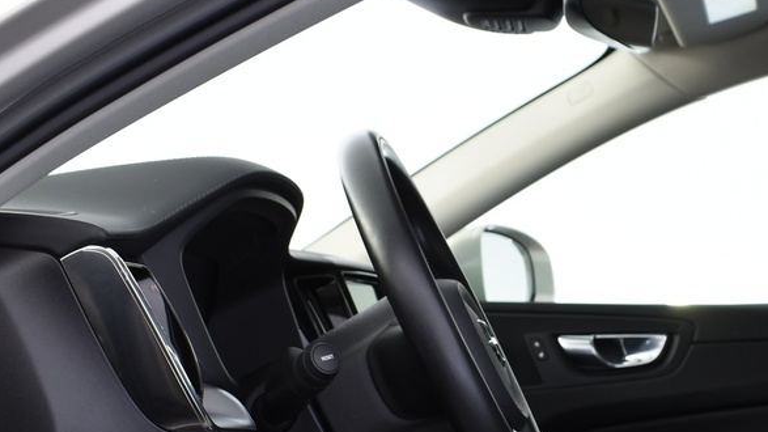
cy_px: 488
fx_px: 1588
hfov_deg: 26.8
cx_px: 576
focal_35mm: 78
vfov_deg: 15.1
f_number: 5.6
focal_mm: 18
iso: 100
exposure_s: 1.5
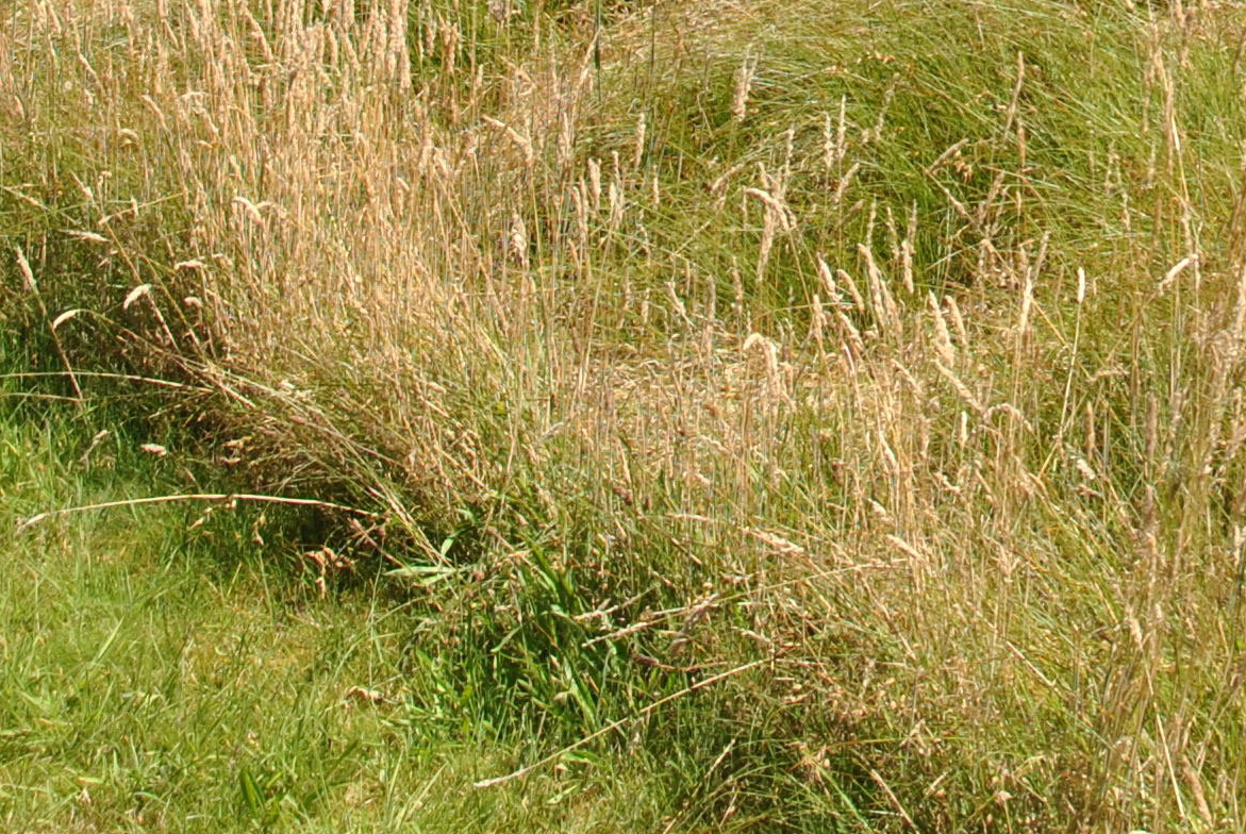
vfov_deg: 11.0
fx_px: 4124
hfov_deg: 16.8
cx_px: 1261
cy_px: -508
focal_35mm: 119
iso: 100
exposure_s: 1/200
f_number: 7.1
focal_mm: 24
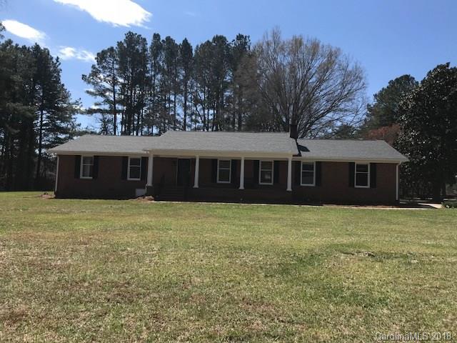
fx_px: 370
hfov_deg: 63.4
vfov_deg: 49.7
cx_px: 228
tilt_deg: +4.1
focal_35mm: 28
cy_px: 172
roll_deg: -1.3
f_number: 1.8
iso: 20
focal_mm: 3.99
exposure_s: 1/2457
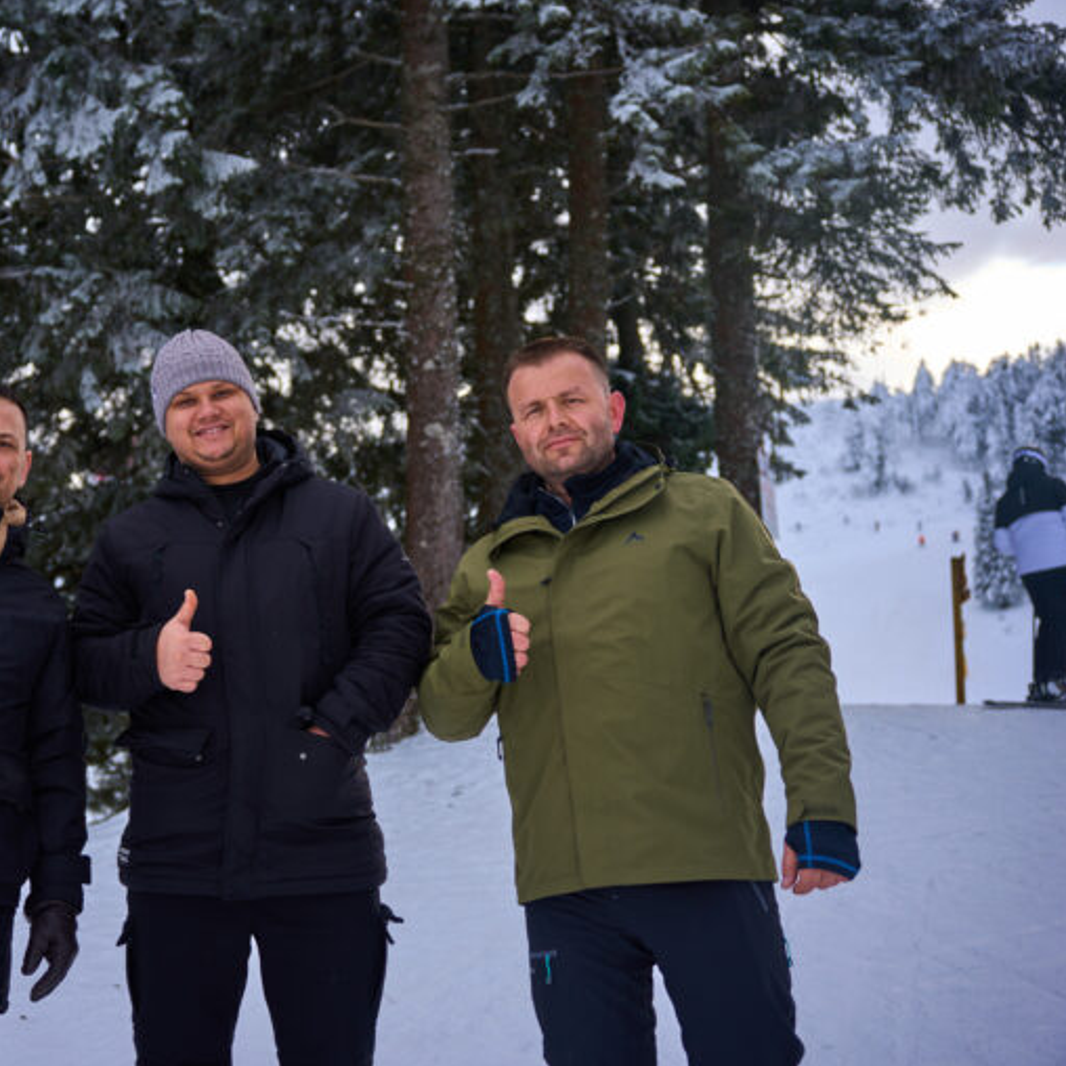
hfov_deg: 36.3
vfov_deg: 37.0
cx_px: 300
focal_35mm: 46
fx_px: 1595
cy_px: 531
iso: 100
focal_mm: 35.6
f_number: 2.8
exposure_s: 1/1000
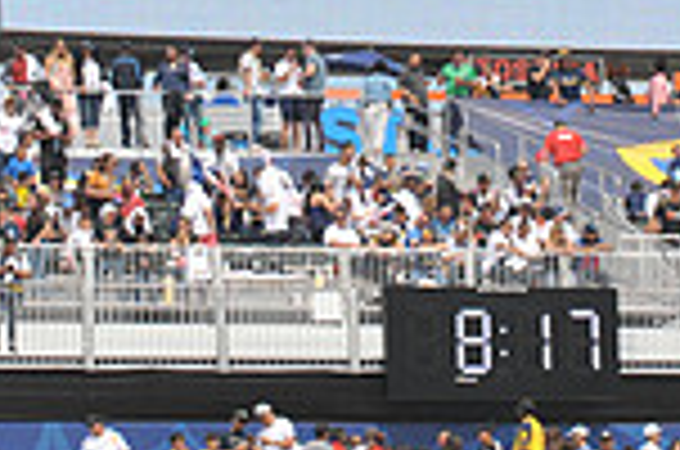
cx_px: 396
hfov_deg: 5.6
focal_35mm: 366
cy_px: -112
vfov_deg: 3.7
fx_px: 6899
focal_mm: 95
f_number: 11
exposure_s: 1/500
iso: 320
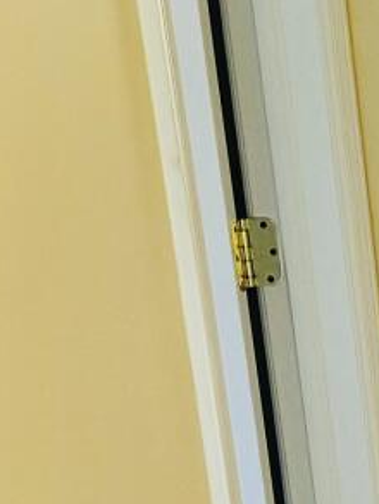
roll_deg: +1.7
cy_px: 783
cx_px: 806
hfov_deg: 8.5
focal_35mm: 164
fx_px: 2392
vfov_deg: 11.5
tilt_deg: -23.4
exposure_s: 1/84
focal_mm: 6.76
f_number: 1.78
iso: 200
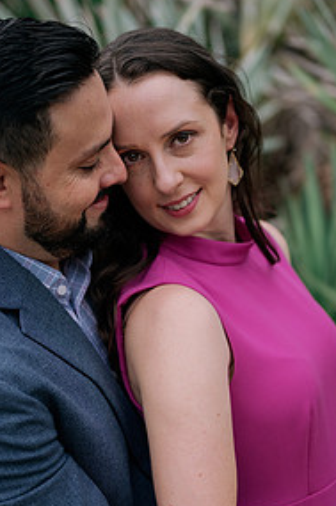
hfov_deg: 17.2
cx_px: 145
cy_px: 288
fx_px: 1110
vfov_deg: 25.7
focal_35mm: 79
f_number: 2
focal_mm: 50
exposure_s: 1/400
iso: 80
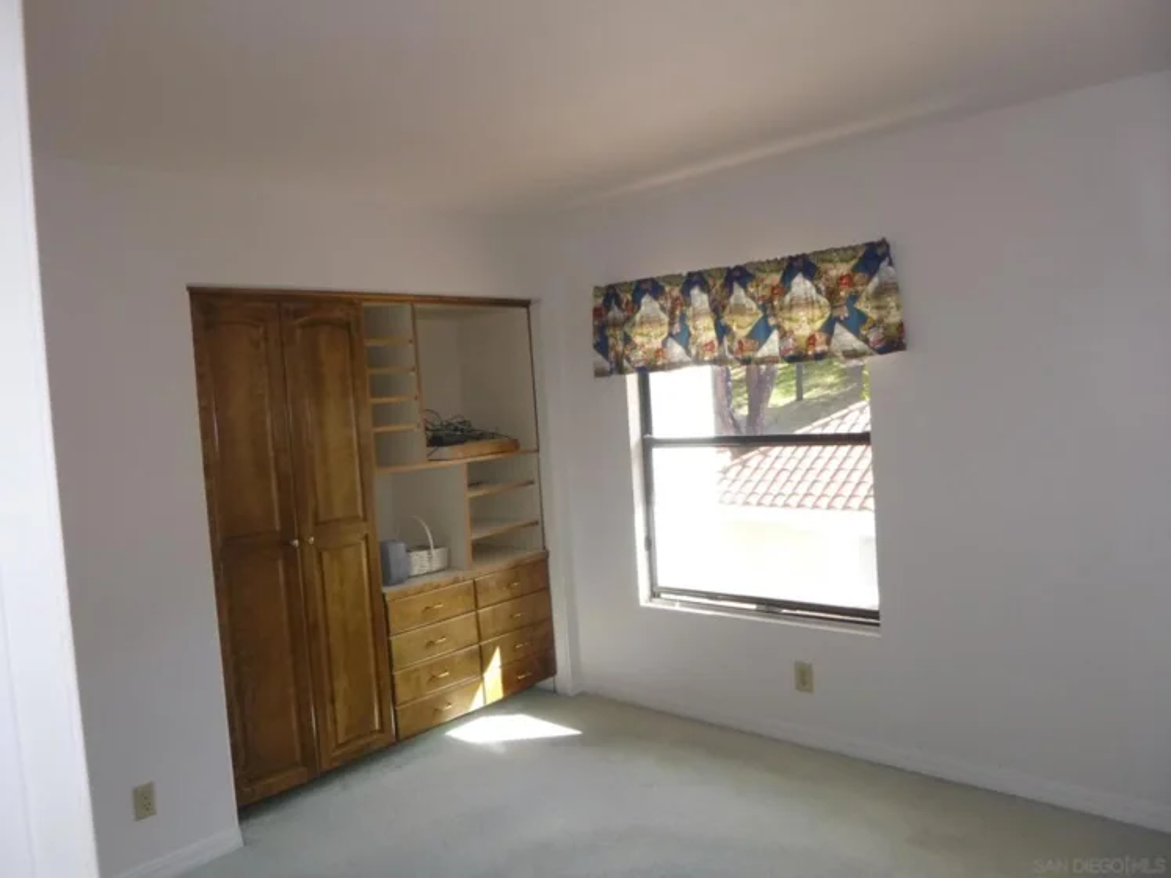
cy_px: 439
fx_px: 846
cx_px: 586
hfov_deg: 69.4
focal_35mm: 25
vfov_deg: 54.9
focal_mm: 4.5
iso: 125
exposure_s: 1/60
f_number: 3.9
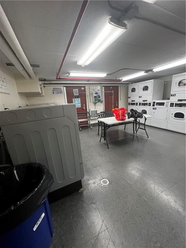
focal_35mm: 13
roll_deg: +5.9
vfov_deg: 106.2
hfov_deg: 89.9
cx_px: 93
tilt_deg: -9.1
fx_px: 93
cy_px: 124
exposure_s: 1/100
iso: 250
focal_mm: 1.57
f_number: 1.8
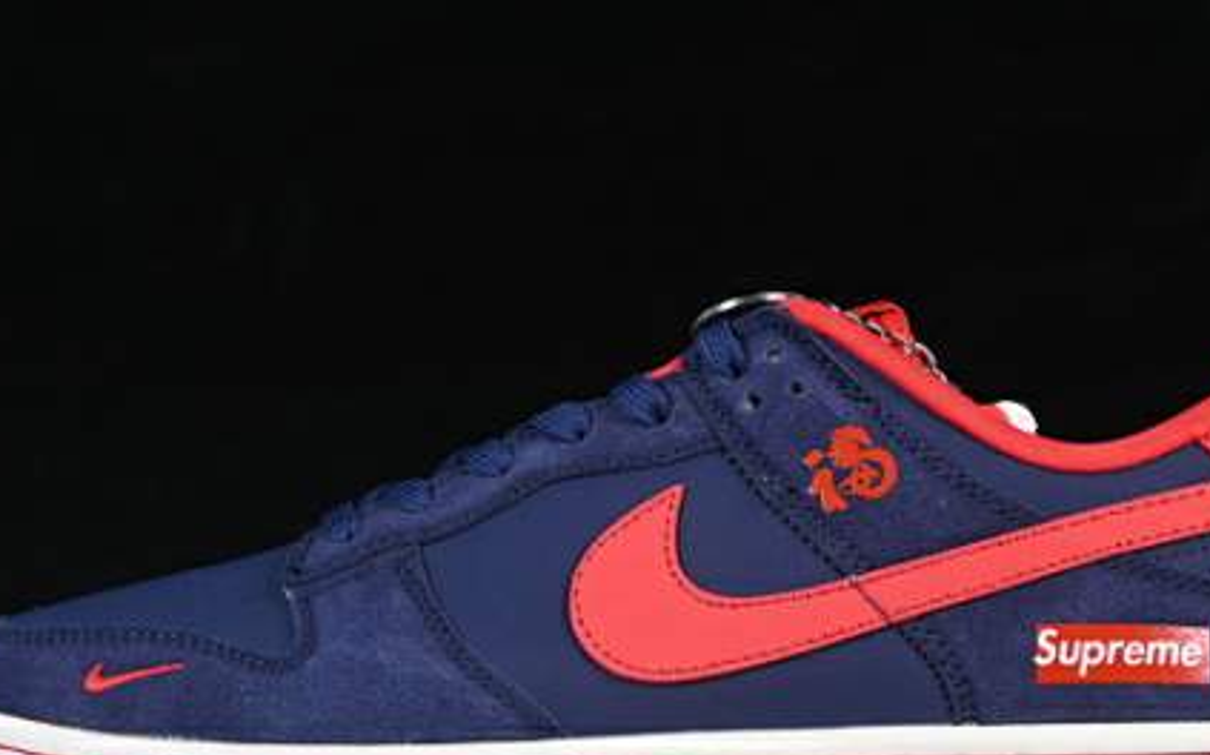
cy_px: 440
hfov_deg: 15.8
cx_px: 644
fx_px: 4351
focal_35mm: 132
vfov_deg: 9.9
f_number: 6.3
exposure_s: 1/60
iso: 160
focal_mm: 50
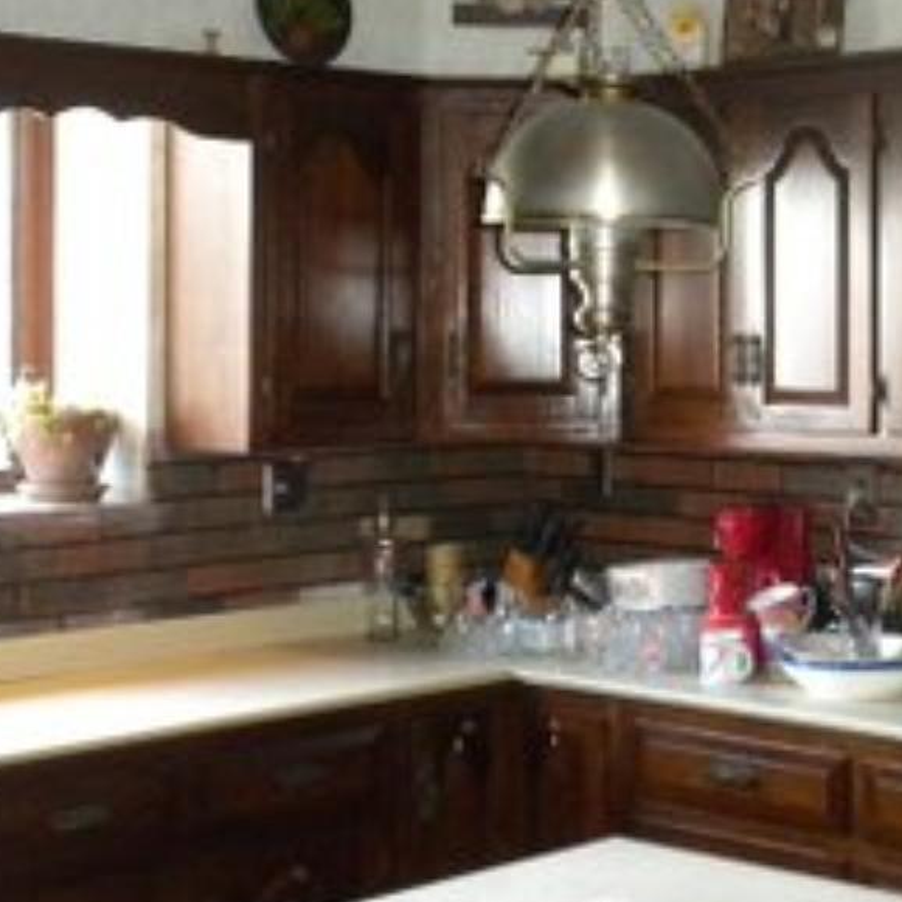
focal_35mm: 81
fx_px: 2388
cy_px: 261
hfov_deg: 21.2
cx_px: 709
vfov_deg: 21.3
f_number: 3.5
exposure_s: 1/30
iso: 401
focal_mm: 6.6
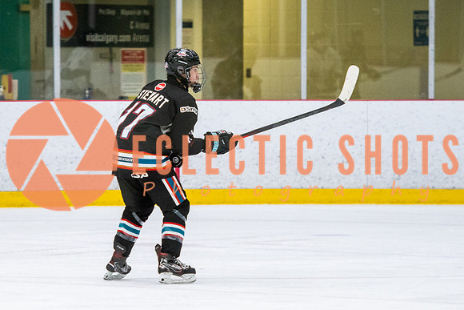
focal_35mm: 324
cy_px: 129
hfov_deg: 6.4
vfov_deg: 4.2
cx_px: 162
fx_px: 4180
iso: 2000
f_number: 2.8
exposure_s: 1/640
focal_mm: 155
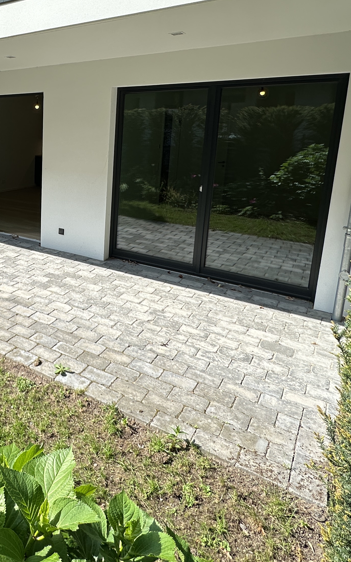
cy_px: 202
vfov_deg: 67.1
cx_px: -3
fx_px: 413
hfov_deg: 40.2
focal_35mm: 27
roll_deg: +0.3
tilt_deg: -10.0
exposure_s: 1/807
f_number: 2.2
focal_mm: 2.22
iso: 40
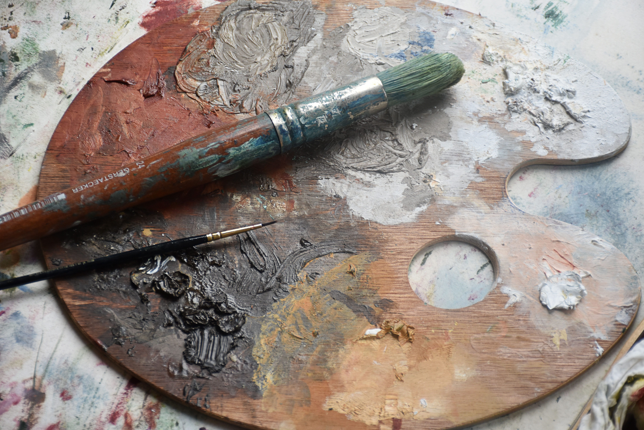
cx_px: 328
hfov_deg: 19.1
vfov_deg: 12.8
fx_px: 1914
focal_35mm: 107
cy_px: 215
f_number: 5
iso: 400
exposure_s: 1/100
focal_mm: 70
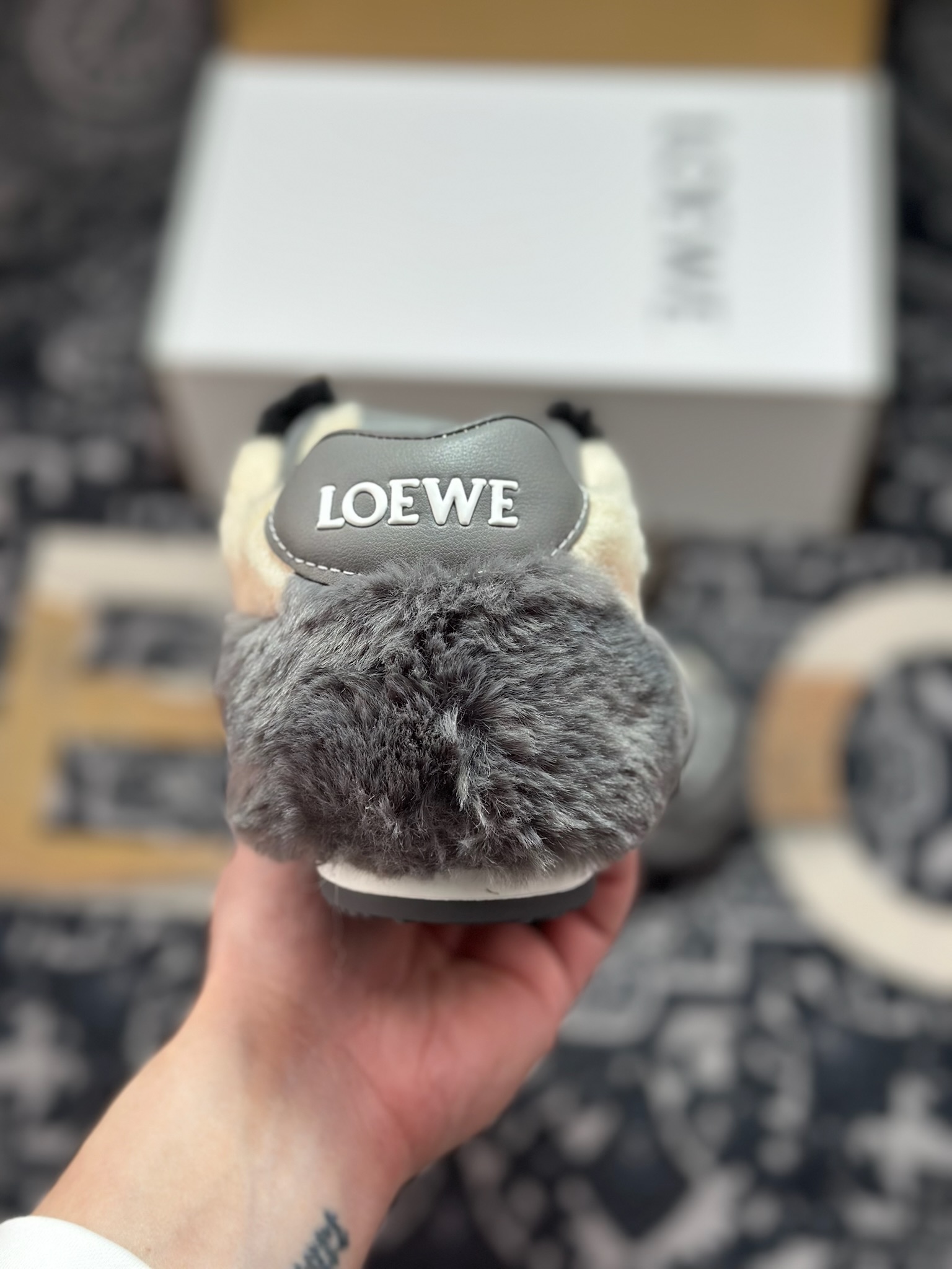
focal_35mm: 48
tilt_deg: -59.7
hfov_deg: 30.3
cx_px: 476
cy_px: 634
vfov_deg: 39.7
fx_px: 1760
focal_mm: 6.86
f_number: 1.78
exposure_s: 1/894
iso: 80
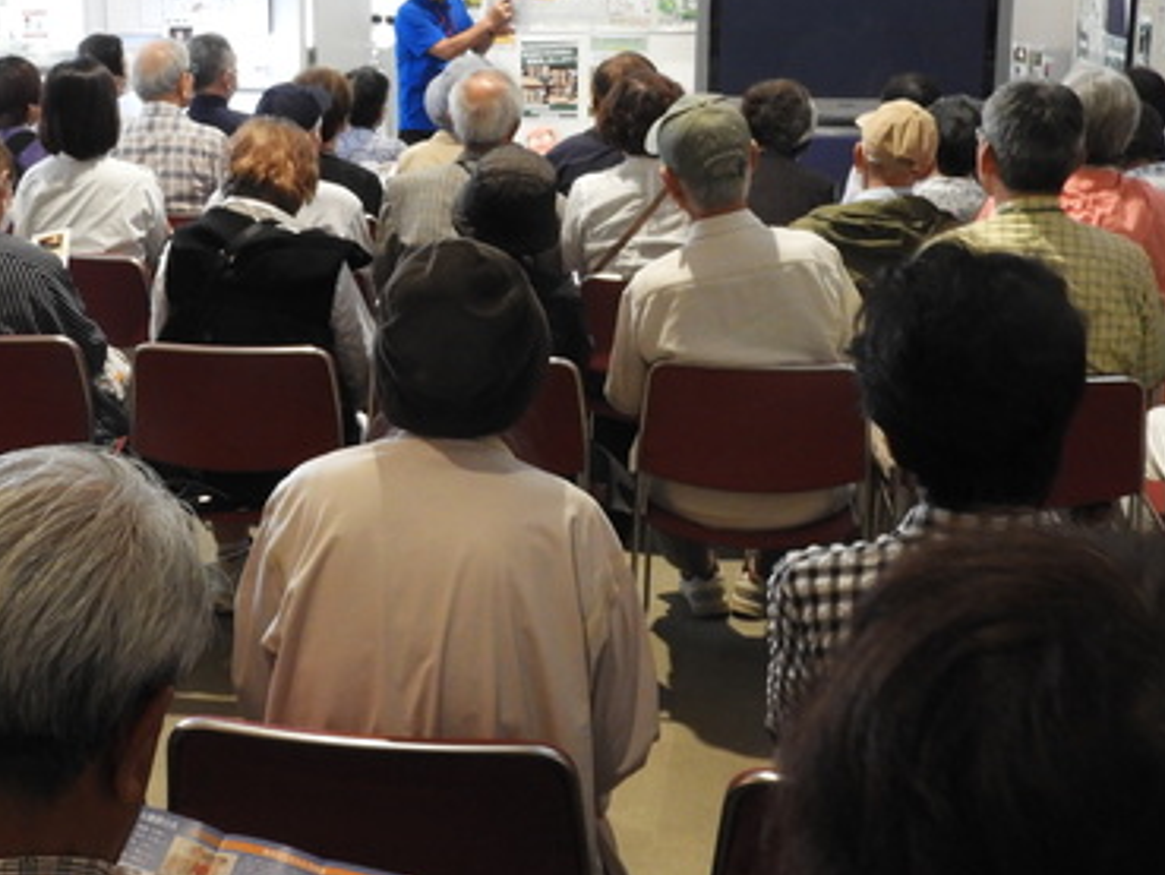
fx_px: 1751
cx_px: 376
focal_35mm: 52
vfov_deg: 28.0
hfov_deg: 36.4
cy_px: 335
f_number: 3.5
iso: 400
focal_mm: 5.4
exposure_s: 1/13
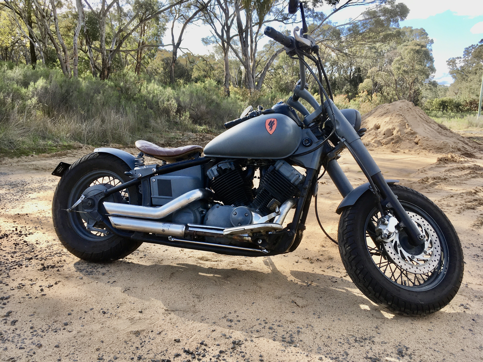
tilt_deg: -11.1
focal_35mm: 29
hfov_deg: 61.7
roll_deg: +1.0
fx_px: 405
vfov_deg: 48.2
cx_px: 242
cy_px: 181
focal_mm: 4.15
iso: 25
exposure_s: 1/450
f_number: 2.2
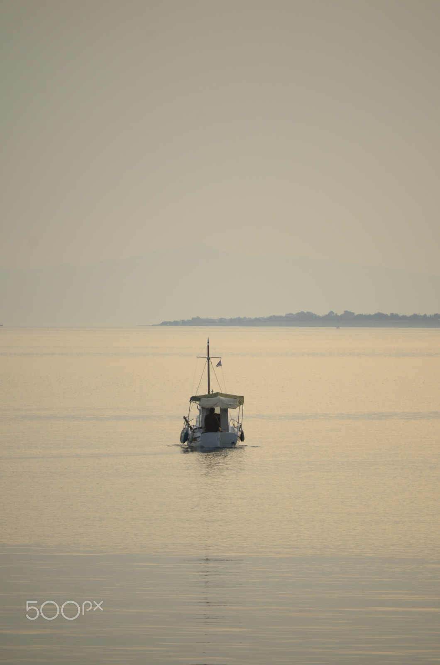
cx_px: 220
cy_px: 332
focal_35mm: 300
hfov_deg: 4.6
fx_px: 5524
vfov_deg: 6.9
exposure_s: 1/250
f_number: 5.6
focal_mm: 200
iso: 100
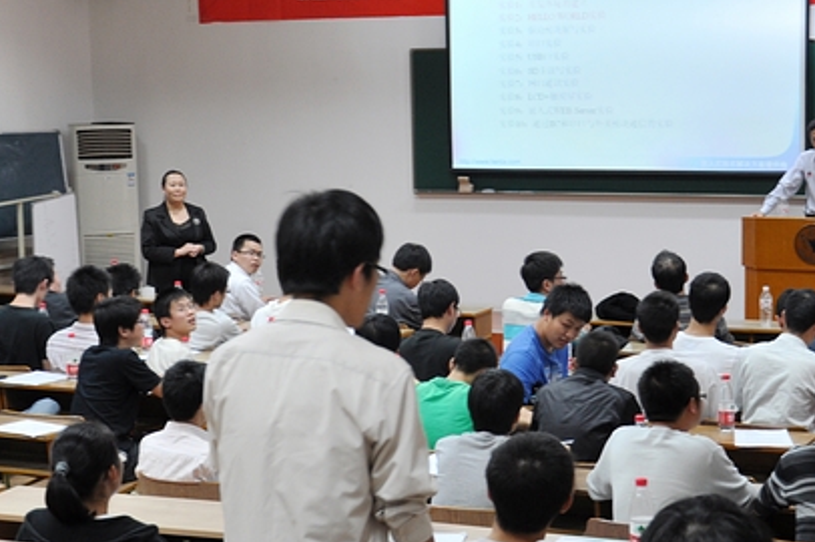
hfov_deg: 28.4
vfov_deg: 19.2
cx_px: 496
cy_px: 269
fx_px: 1606
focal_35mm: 71
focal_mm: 32
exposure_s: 1/15
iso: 500
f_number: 4.5
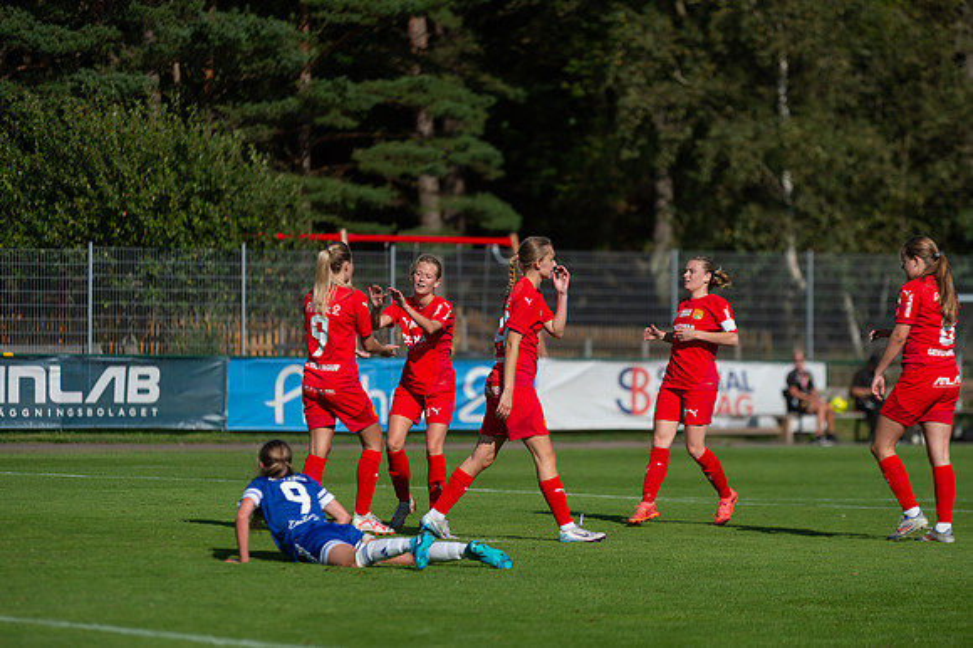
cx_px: 486
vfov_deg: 6.9
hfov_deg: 10.3
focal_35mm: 200
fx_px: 5402
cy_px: 324
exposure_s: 1/3200
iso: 100
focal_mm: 200
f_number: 3.2
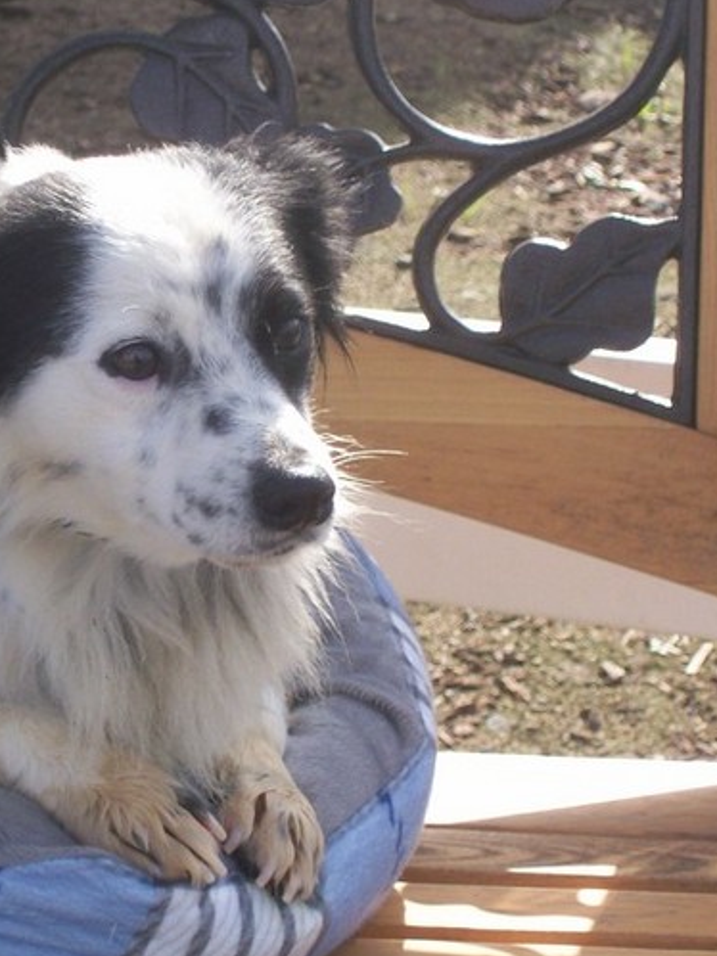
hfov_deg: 11.0
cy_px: 479
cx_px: 117
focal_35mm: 134
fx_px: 3702
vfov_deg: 14.7
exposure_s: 1/343
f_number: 4.3
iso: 80
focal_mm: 14.3
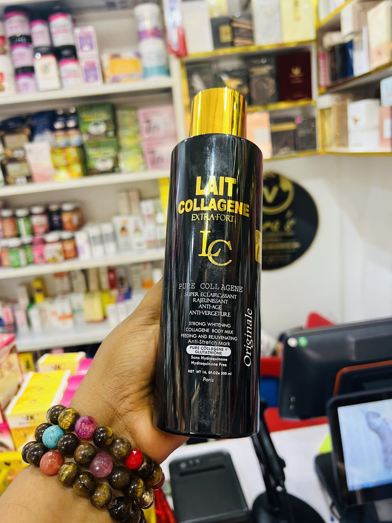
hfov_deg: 53.1
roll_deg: +5.8
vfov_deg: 67.3
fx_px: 393
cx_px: 196
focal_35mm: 26
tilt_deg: -14.6
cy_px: 262
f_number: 1.5
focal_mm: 5.7
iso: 125
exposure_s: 1/61
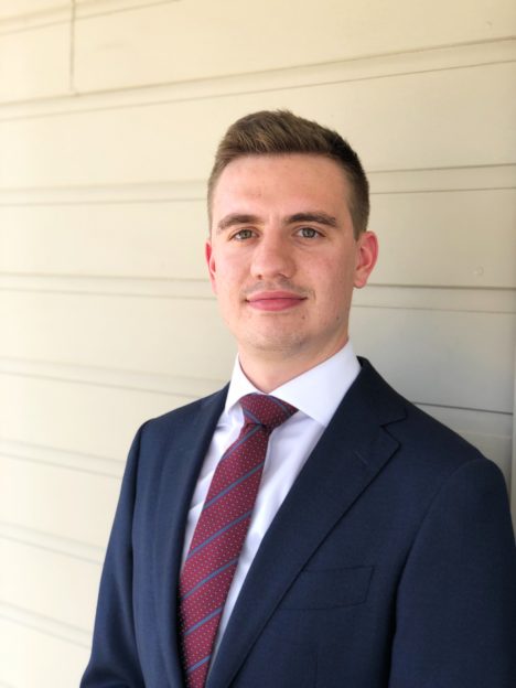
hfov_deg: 28.0
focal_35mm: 52
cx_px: 258
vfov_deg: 36.8
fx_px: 1034
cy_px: 344
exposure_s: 1/120
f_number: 2.4
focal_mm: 6
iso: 20
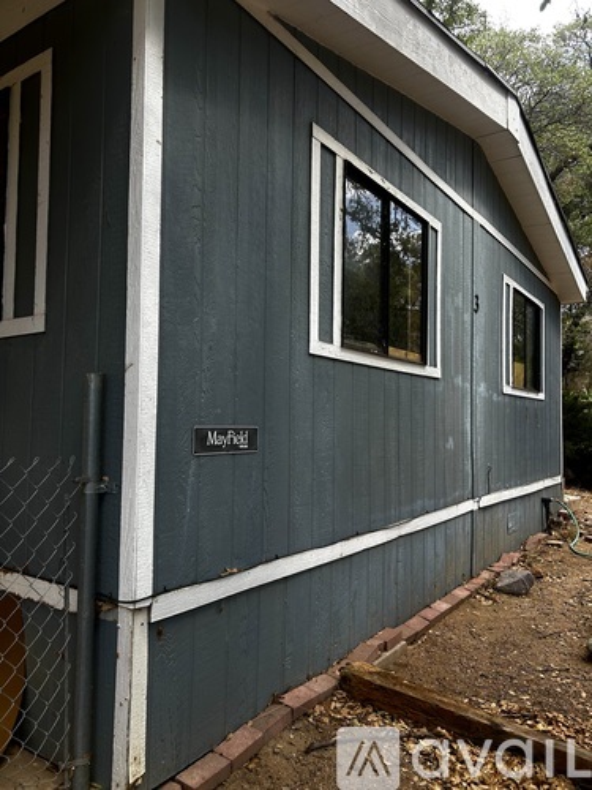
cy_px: 395
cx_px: 296
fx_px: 593
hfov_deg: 53.1
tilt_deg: +3.0
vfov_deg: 67.3
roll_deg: -1.1
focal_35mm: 26
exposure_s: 1/511
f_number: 1.5
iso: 50
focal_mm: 5.7
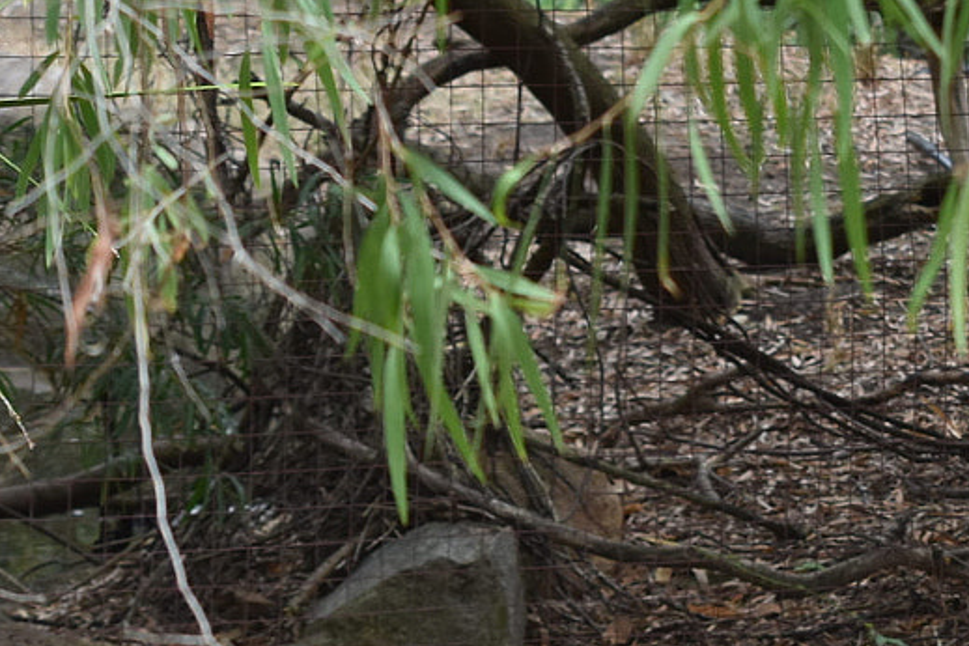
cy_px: 424
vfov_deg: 5.4
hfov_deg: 8.0
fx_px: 6851
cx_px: 1314
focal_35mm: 255
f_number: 7.1
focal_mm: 55
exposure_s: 1/200
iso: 400
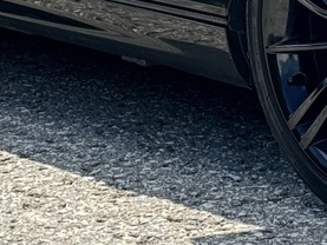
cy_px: -183
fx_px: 2618
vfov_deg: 5.3
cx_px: 328
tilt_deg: -9.0
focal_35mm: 277
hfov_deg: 7.1
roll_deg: +2.8
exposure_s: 1/1724
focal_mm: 6.76
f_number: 1.78
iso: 64
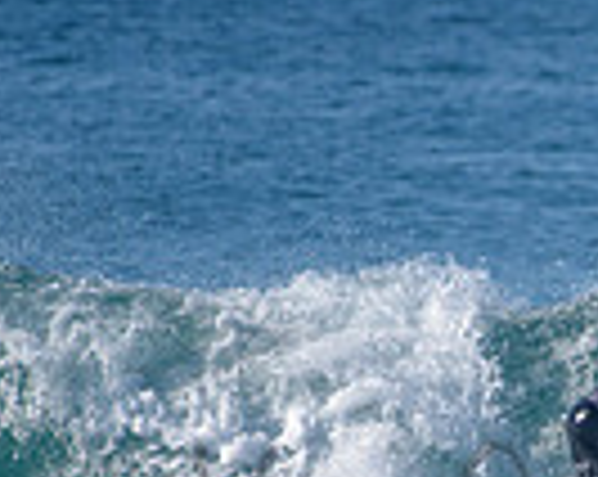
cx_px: 656
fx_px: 36229
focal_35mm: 2050
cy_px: 475
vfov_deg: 0.8
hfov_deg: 0.9
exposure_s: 1/2000
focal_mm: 500
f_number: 5.6
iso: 180
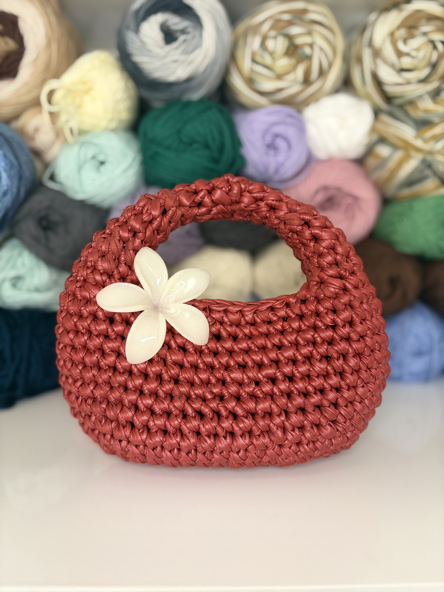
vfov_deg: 67.3
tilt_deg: -10.5
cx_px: 222
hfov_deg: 53.1
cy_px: 296
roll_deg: -0.8
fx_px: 445
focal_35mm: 26
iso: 200
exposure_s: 1/59
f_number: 1.6
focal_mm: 5.96
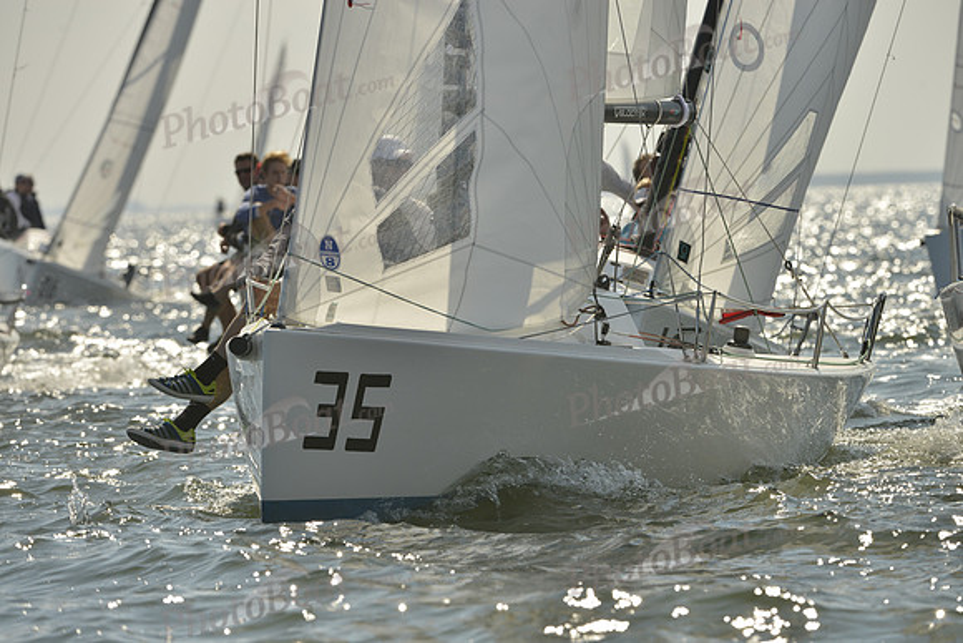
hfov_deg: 6.2
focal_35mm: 330
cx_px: 482
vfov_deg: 4.2
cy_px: 322
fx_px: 8829
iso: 280
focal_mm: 330
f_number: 8
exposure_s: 1/1600
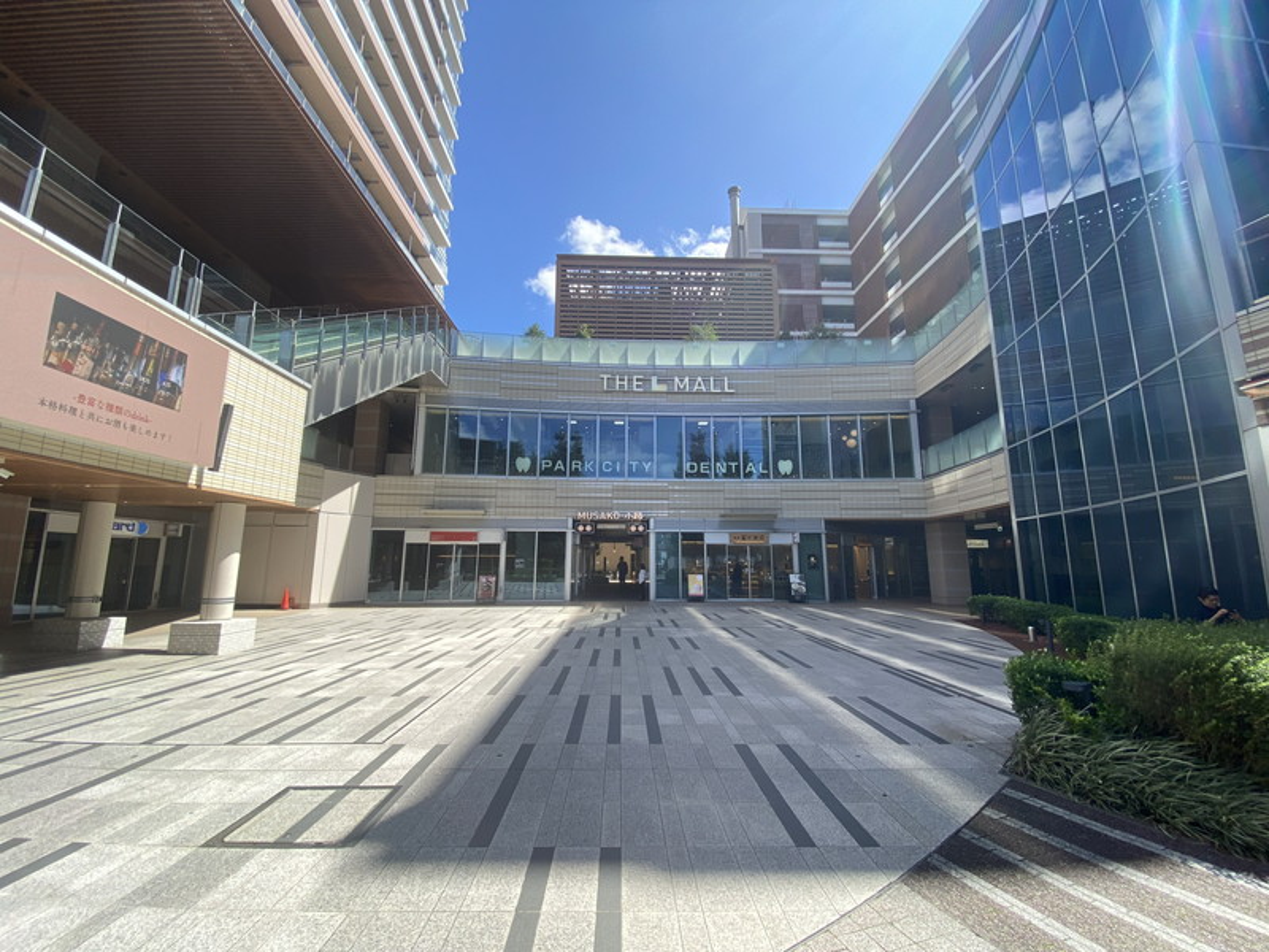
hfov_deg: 106.2
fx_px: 477
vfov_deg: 89.9
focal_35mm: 13
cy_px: 476
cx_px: 634
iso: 20
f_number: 2.4
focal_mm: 1.54
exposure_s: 1/355
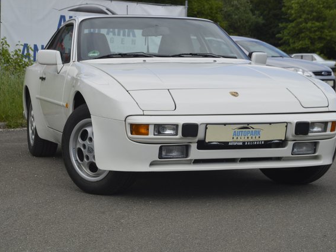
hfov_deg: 23.0
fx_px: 825
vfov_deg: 17.4
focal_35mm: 85
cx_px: 180
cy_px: 126
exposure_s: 1/320
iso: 100
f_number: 9
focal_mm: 52
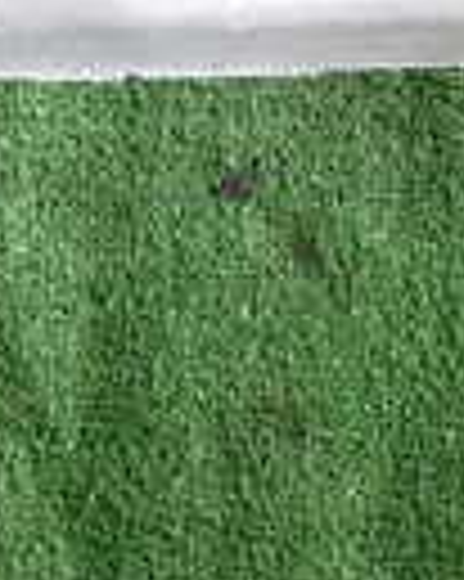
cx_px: 347
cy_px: -256
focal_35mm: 127
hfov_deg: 12.1
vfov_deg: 14.3
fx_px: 2183
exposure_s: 1/60
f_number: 2.2
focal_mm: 5.05
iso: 125
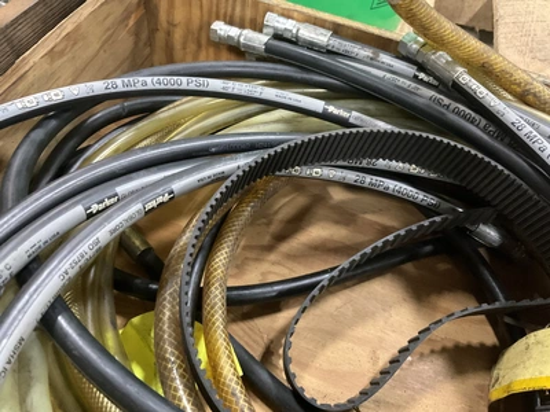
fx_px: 461
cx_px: 275
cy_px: 206
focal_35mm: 29
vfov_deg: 48.2
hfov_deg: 61.7
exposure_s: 1/30
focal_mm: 3
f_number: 1.8
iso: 500
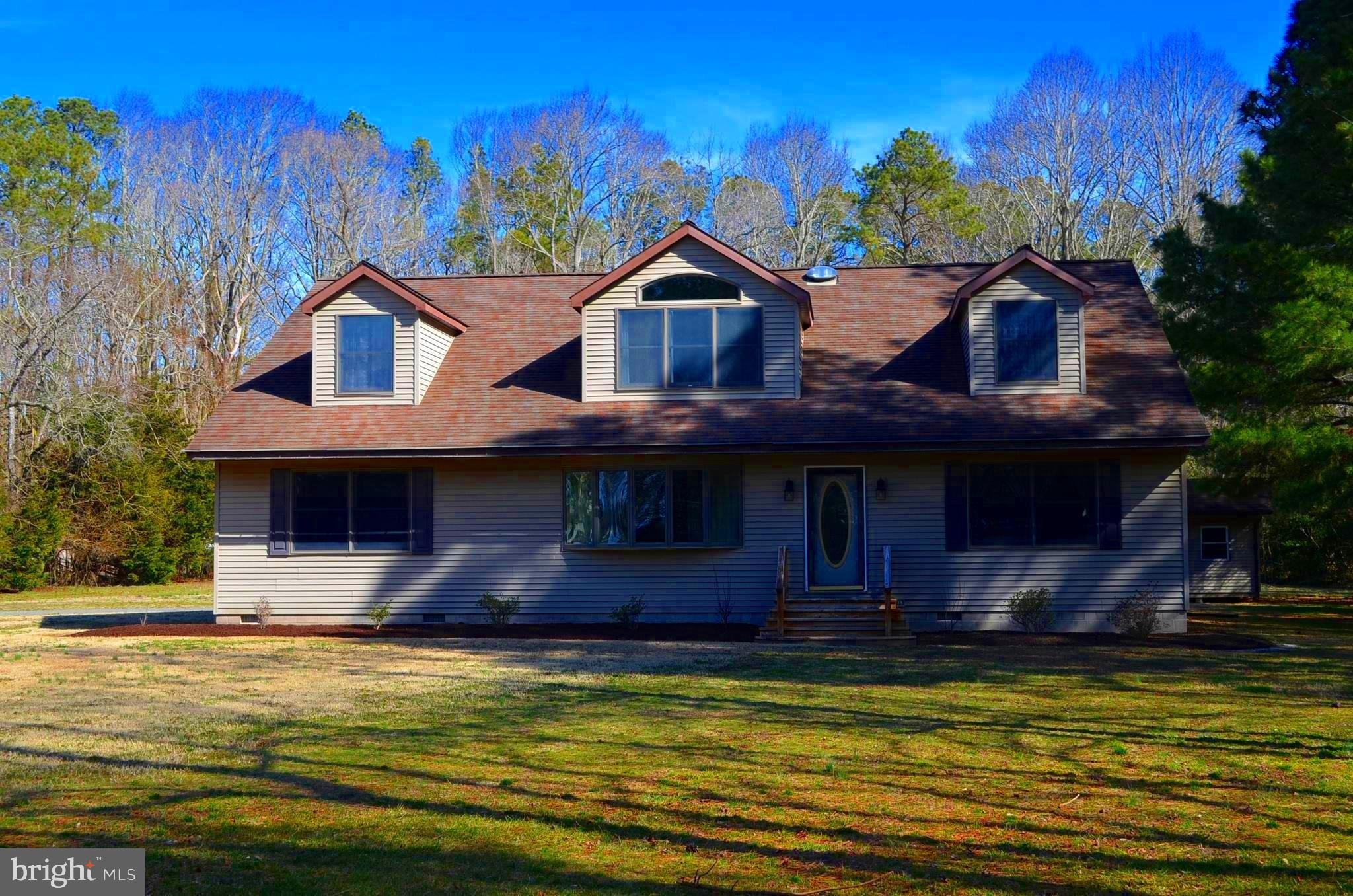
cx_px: 676
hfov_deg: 43.7
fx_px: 1688
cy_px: 448
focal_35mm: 45
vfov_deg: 29.7
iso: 200
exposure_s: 1/250
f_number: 8
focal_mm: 30
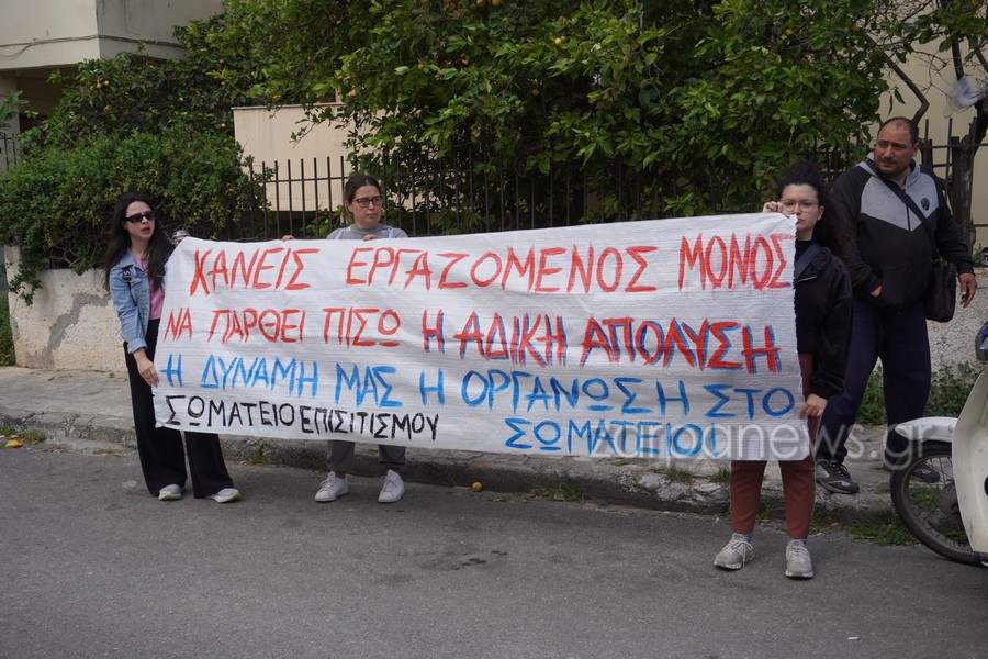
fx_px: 1029
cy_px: 330
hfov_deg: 51.3
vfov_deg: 35.5
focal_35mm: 38
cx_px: 494
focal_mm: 25
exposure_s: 1/500
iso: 100
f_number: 4.5
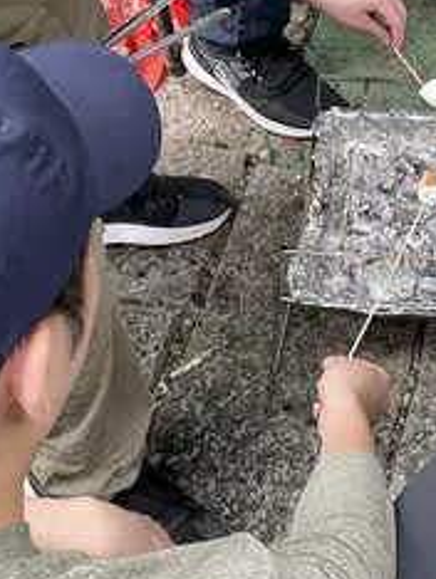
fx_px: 1341
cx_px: 446
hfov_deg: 18.0
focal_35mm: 80
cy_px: 171
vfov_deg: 24.2
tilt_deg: -47.3
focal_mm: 4.2
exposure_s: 1/121
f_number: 1.6
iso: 64
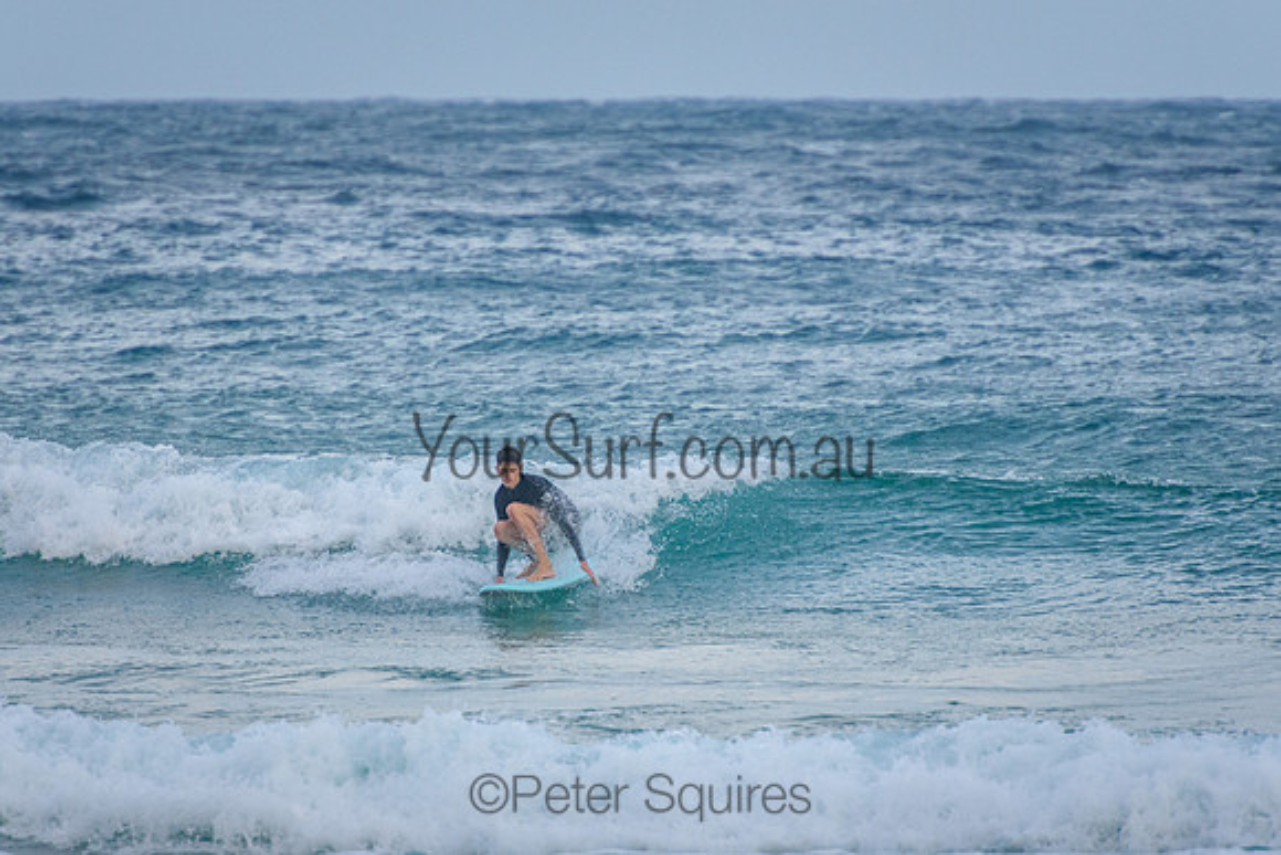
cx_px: 640
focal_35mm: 615
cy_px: 428
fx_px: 21880
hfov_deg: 3.4
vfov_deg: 2.2
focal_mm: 400
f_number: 5.6
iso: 800
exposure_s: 1/1600
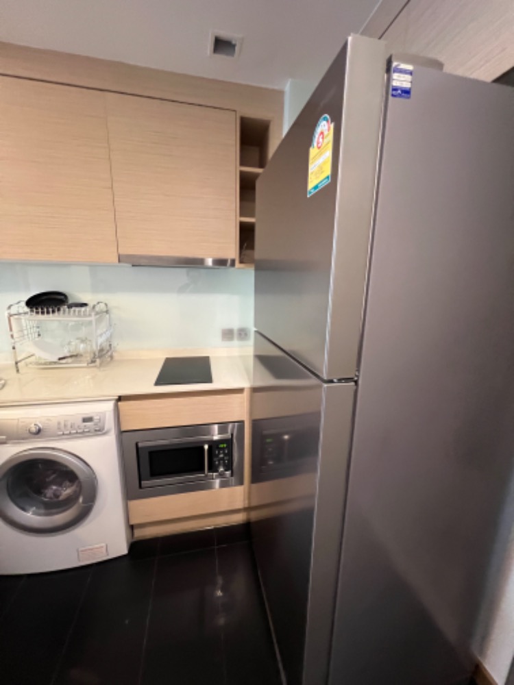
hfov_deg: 89.9
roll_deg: -1.4
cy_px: 342
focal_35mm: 13
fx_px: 257
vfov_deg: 106.2
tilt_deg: -11.5
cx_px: 257
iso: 800
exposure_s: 1/50
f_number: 1.8
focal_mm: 1.57
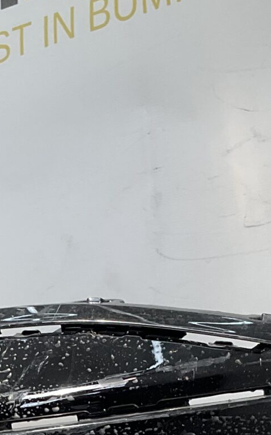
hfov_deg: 12.8
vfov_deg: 19.5
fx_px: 1206
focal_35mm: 102
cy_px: 491
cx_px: 128
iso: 16
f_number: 1.8
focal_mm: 3
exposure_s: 1/217
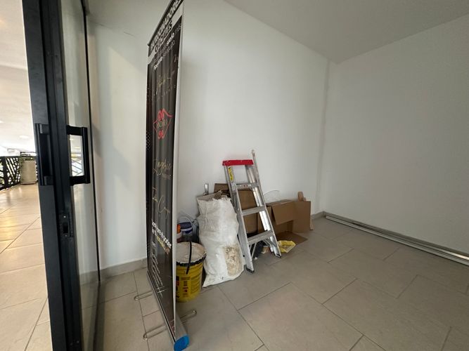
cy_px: 176
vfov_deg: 85.7
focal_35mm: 14
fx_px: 190
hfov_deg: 102.1
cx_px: 234
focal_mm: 2.22
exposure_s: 1/60
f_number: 2.2
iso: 320
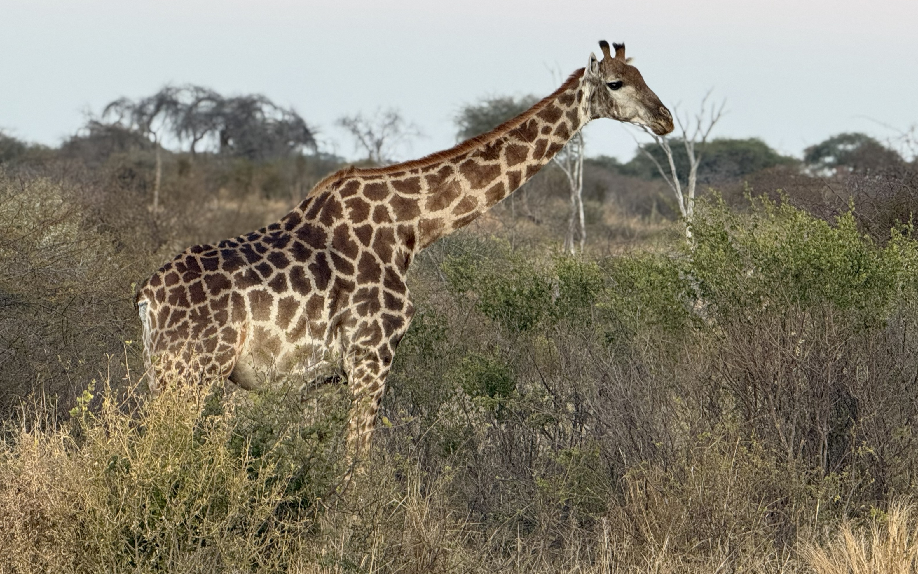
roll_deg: -3.5
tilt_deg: -2.2
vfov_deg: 8.0
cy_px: 365
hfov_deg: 12.8
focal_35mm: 163
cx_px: 429
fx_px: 4078
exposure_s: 1/60
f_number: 2.8
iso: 250
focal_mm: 15.66
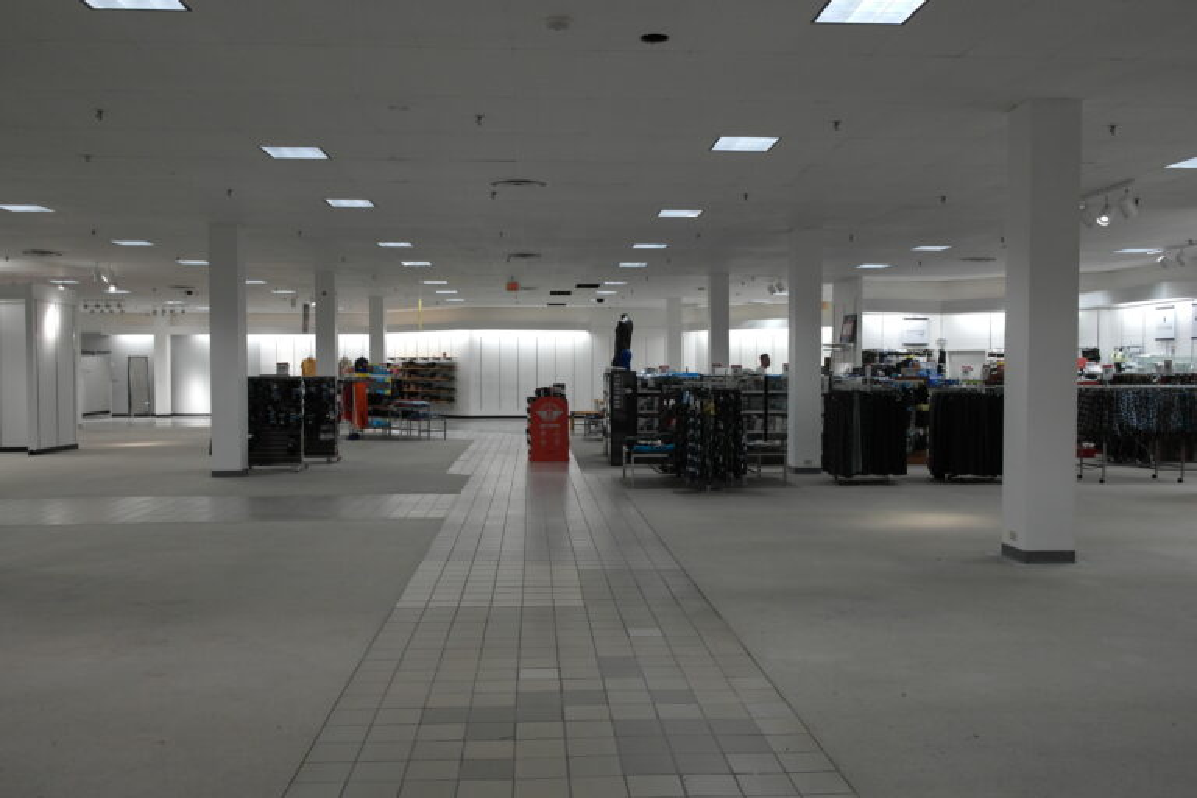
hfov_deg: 61.9
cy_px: 399
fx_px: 997
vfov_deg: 43.6
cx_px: 598
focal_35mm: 30
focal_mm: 20
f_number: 3.5
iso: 400
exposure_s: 1/60
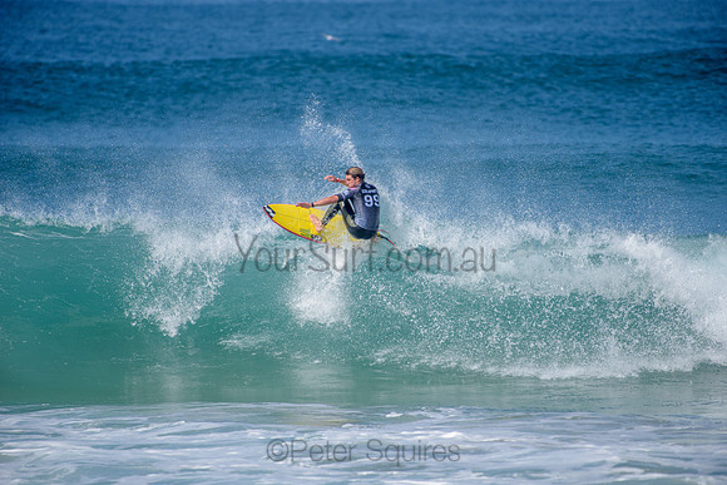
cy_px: 242
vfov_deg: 2.8
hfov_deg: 4.1
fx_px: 10099
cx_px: 364
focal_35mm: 500
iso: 160
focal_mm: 500
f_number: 5.6
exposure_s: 1/2000
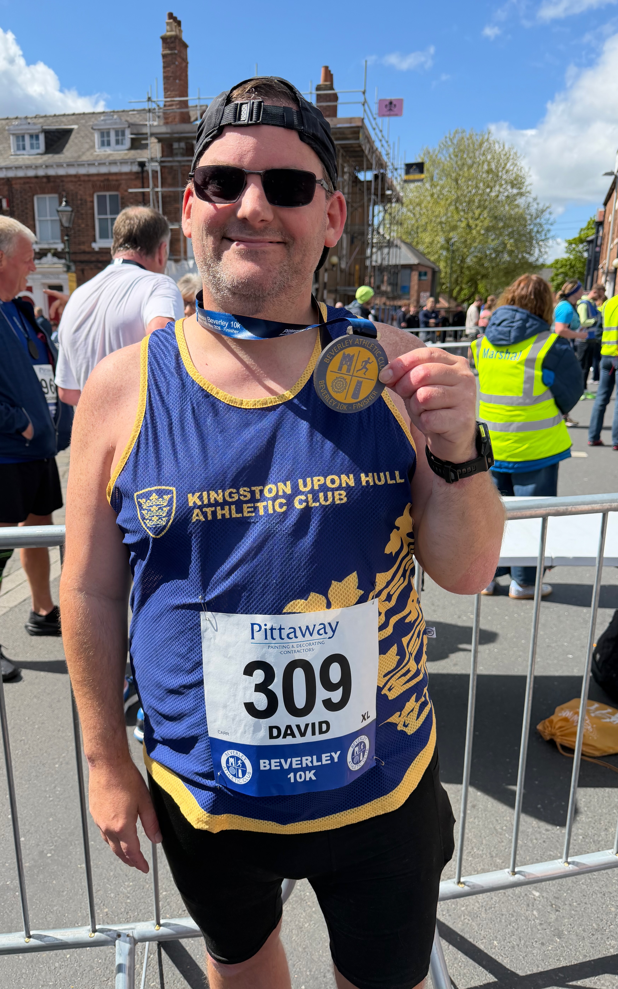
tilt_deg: -15.4
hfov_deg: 47.4
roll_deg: -1.8
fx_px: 701
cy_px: 494
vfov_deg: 70.4
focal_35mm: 26
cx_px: 260
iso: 100
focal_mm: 6.76
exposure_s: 1/3953
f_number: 1.78
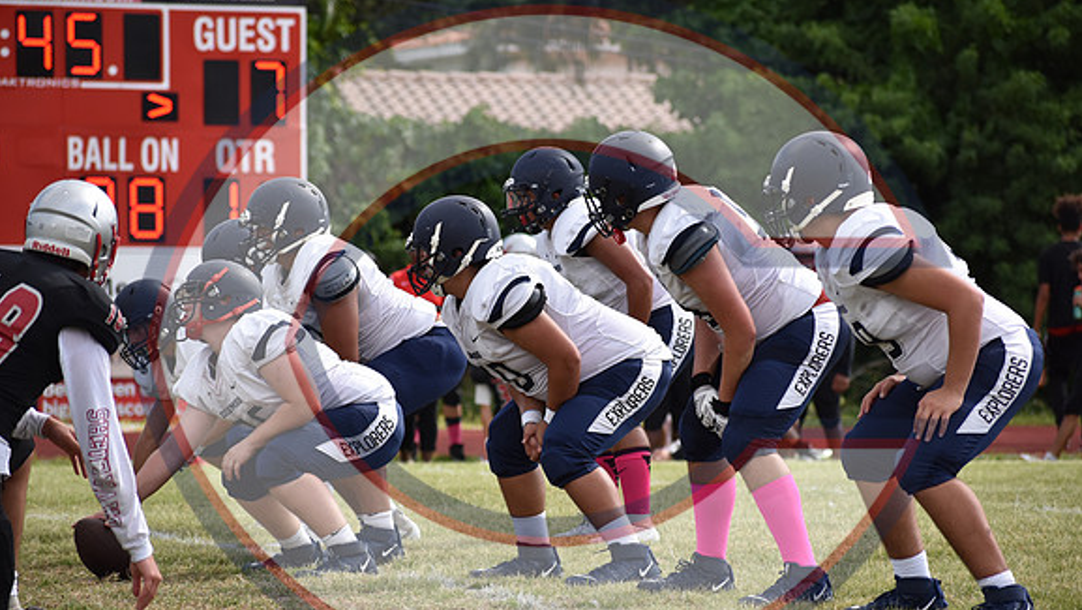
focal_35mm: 261
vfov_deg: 4.7
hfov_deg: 8.3
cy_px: 343
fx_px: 7477
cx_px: 540
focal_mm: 165
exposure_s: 1/1250
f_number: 5.3
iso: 400
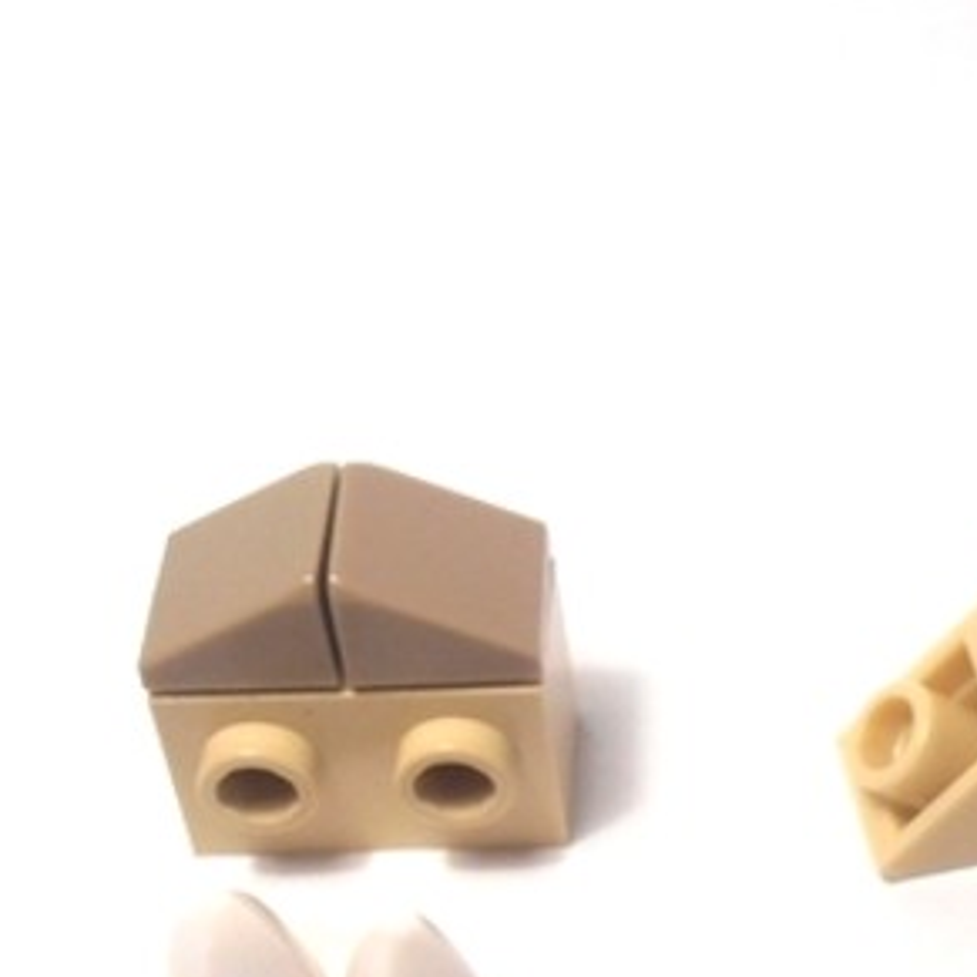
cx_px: 1078
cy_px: 791
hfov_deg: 16.7
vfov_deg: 17.1
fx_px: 3225
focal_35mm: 101
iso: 80
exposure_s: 1/100
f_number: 3.9
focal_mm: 6.61
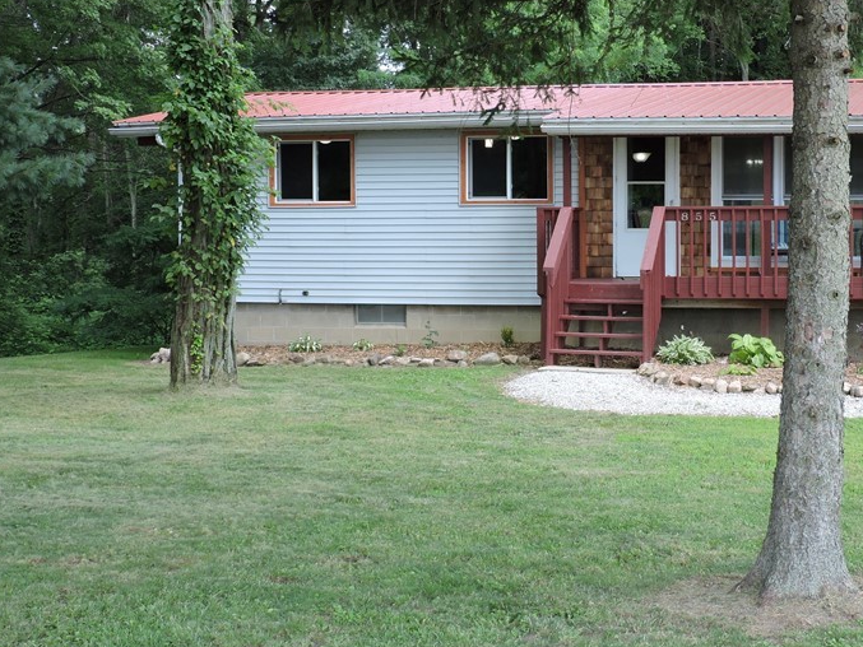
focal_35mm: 65
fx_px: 1621
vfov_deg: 22.6
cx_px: 579
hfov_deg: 29.6
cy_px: 311
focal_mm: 7.7
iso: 100
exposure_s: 1/100
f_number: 3.4
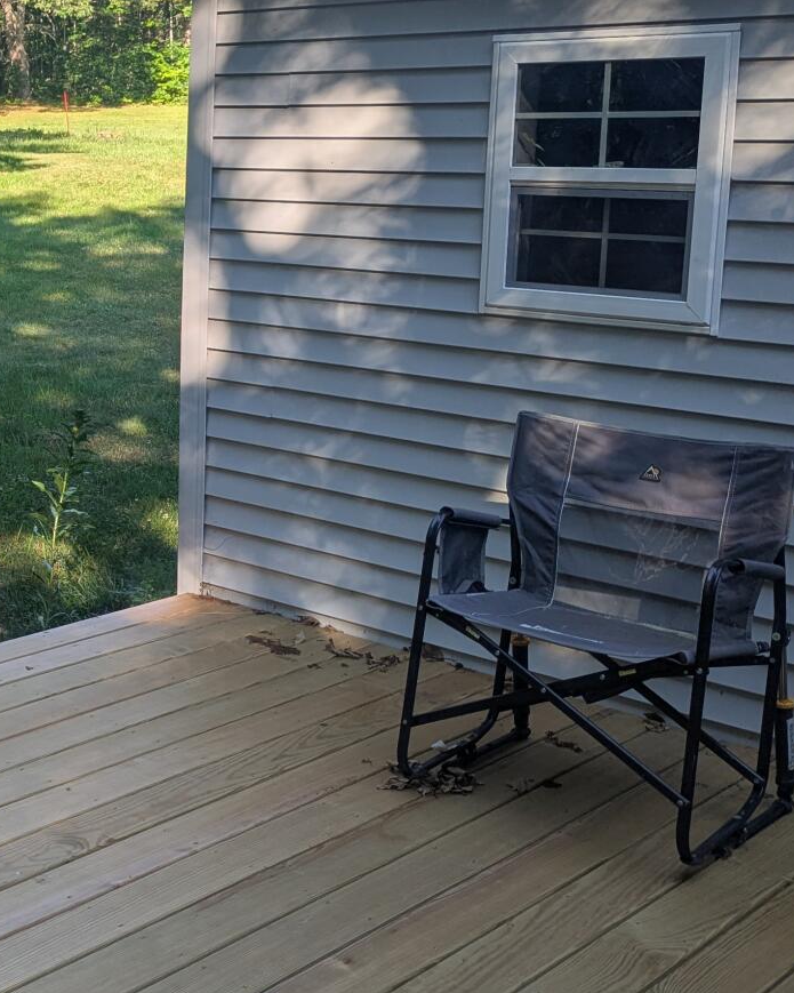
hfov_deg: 26.2
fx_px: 1586
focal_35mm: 54
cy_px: 354
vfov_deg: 34.5
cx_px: -49
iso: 36
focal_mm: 6.81
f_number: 1.85
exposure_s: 1/474
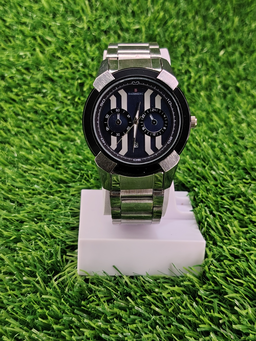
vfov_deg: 39.7
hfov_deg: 30.3
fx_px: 473
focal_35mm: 48
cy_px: 170
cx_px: 128
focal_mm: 5.25
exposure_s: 1/30
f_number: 1.75
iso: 569
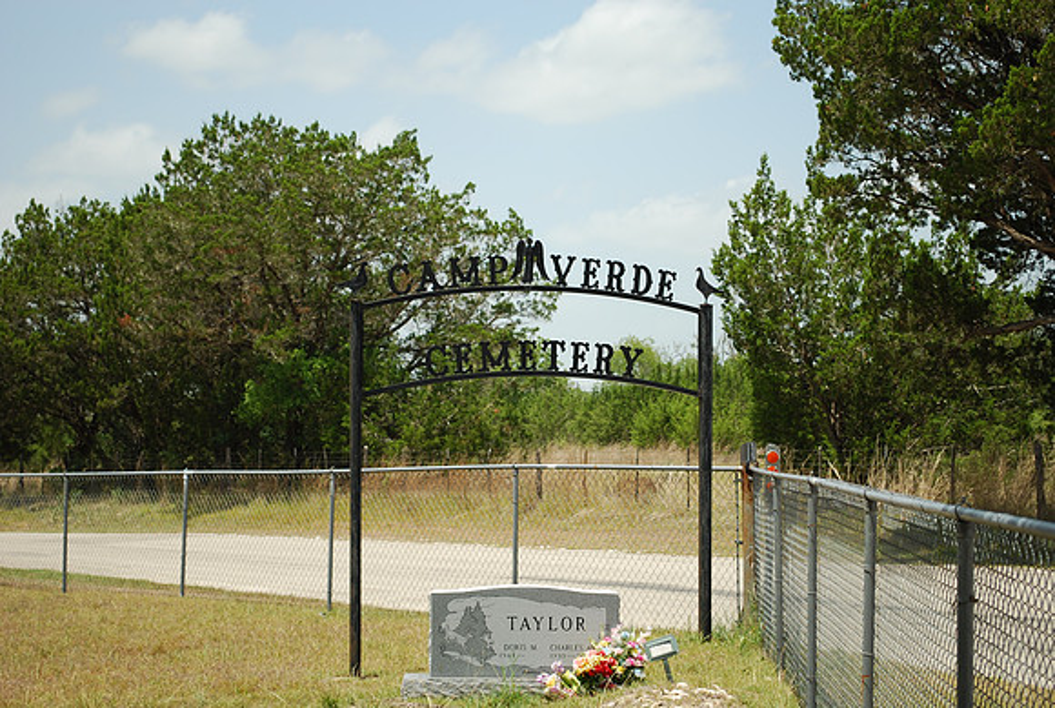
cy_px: 354
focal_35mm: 82
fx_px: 2422
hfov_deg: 24.6
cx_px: 528
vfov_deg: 16.6
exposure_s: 1/250
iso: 100
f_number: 5.6
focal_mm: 55
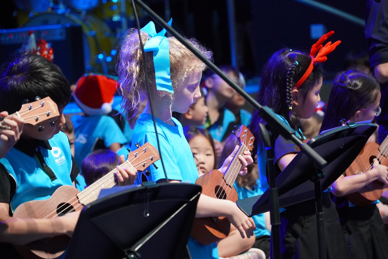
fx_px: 1697
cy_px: 130
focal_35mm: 158
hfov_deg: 13.0
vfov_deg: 8.7
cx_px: 194
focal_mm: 105
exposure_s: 1/200
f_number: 4
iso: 5000
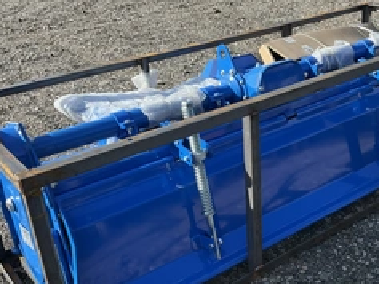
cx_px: 243
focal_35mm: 49
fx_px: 537
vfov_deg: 29.7
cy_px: 158
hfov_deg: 38.6
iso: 25
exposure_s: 1/586
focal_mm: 3
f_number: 1.8
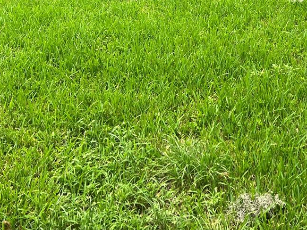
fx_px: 568
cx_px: 175
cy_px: -42
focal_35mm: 64
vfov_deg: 21.4
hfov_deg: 30.2
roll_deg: -1.3
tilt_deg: -10.7
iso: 50
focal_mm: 5.7
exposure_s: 1/1135
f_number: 1.5
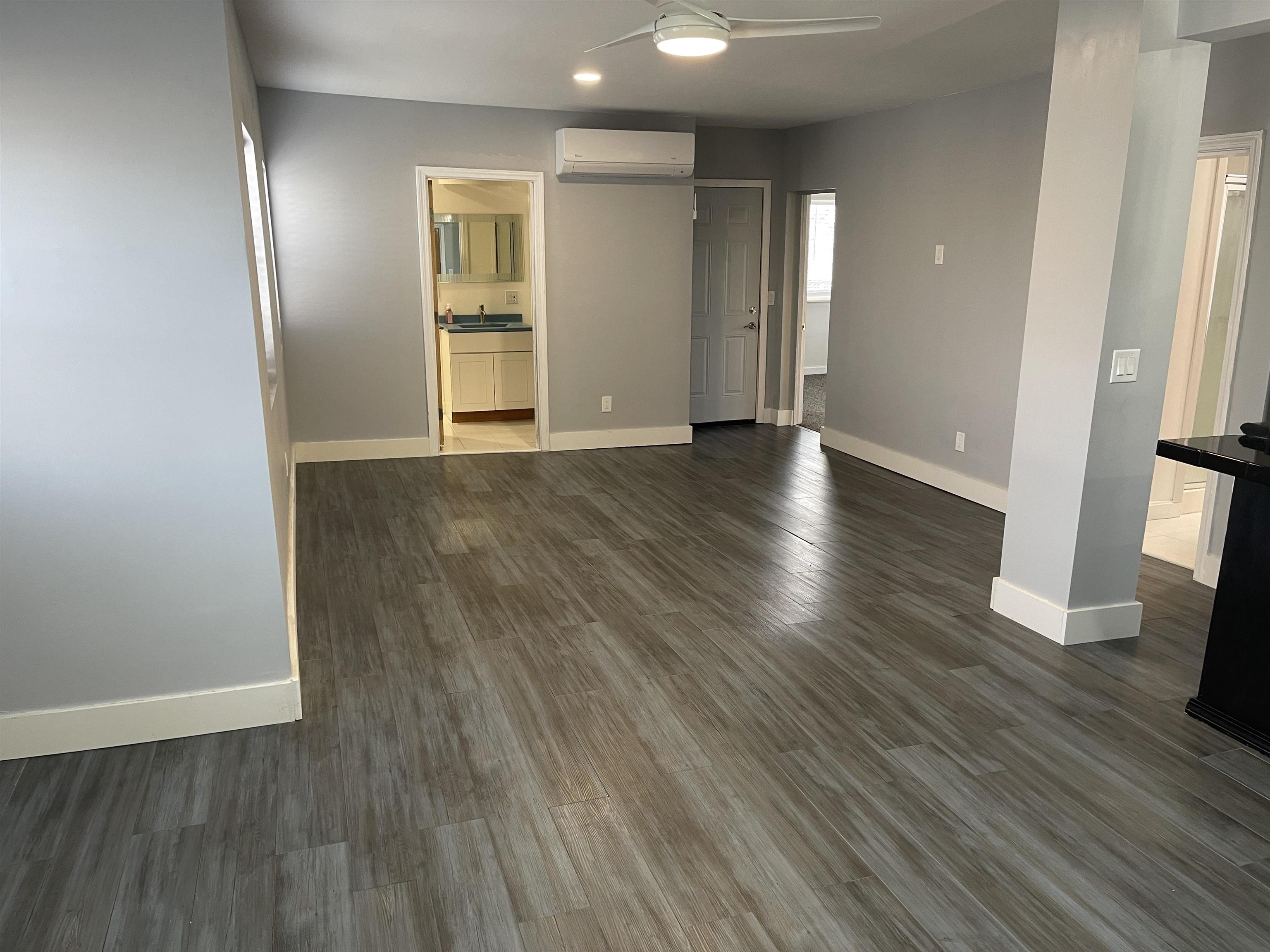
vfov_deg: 54.9
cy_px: 476
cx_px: 635
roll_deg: -0.2
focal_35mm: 25
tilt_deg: -14.7
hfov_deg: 69.4
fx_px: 917
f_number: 1.6
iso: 125
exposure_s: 1/60
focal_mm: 5.1
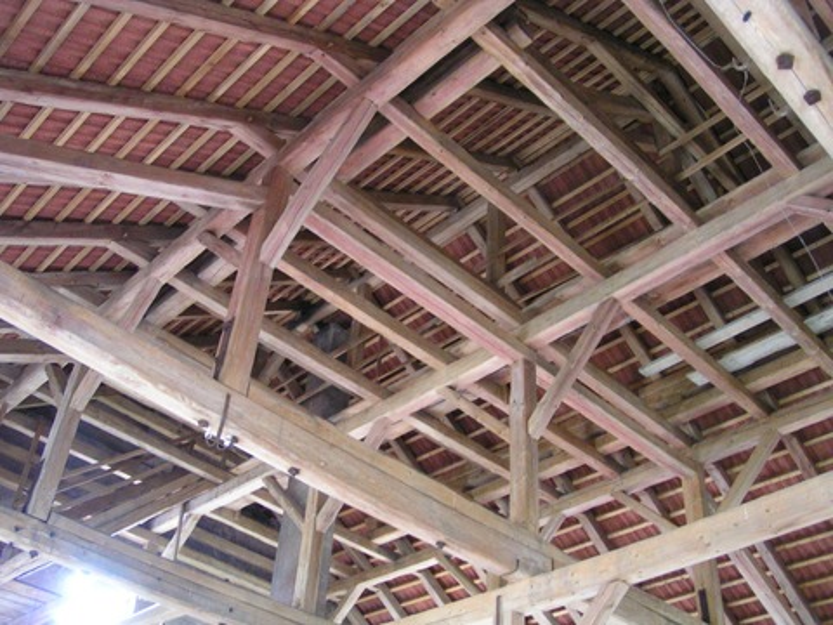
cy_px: 312
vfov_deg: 37.7
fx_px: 914
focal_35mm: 38
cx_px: 416
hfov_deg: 49.0
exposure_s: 1/4
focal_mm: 5.8
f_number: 2.8
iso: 200
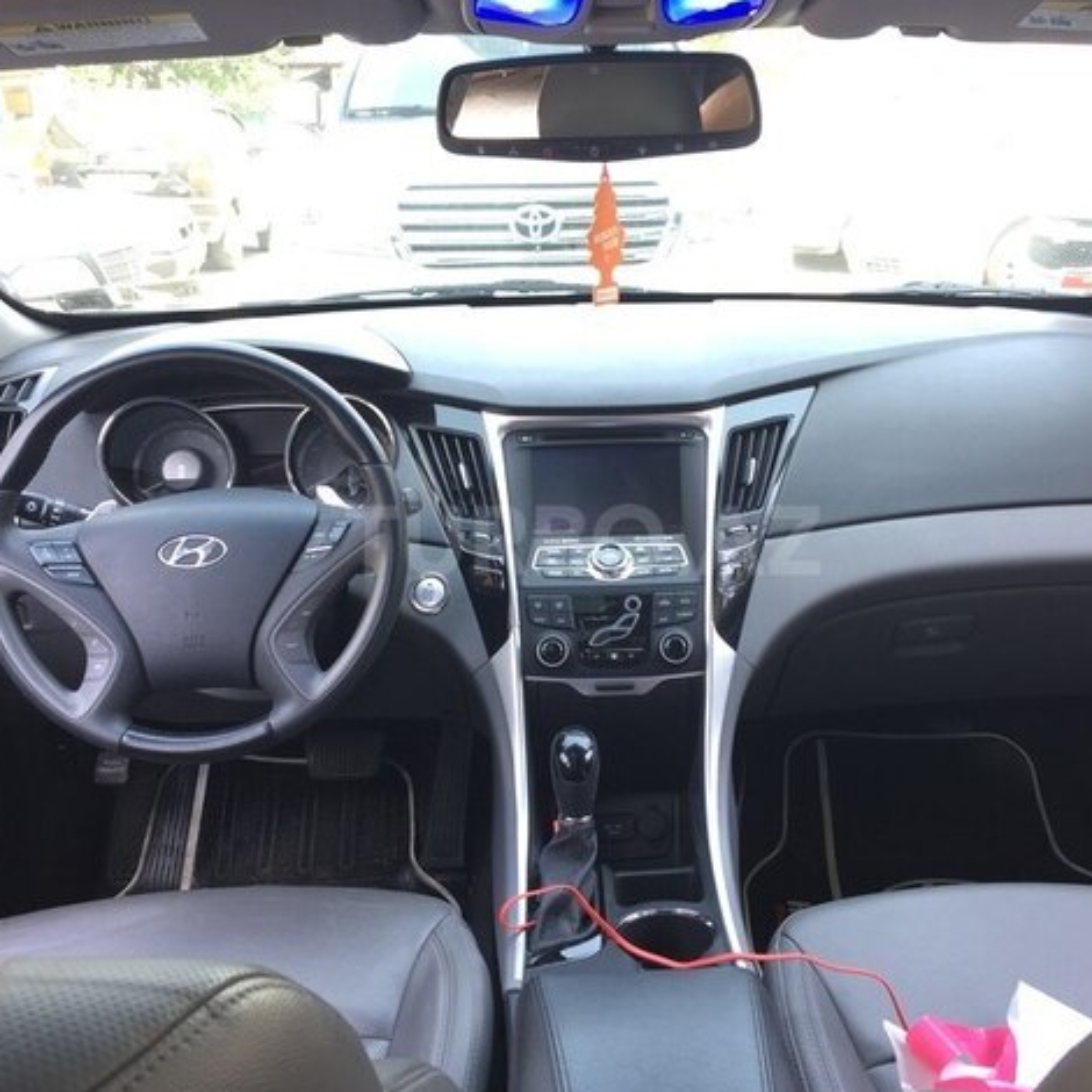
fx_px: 1285
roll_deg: +1.3
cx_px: 583
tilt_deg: -18.0
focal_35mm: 36
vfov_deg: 46.0
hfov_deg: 46.0
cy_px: 540
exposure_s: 1/50
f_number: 2.2
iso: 32
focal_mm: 4.15
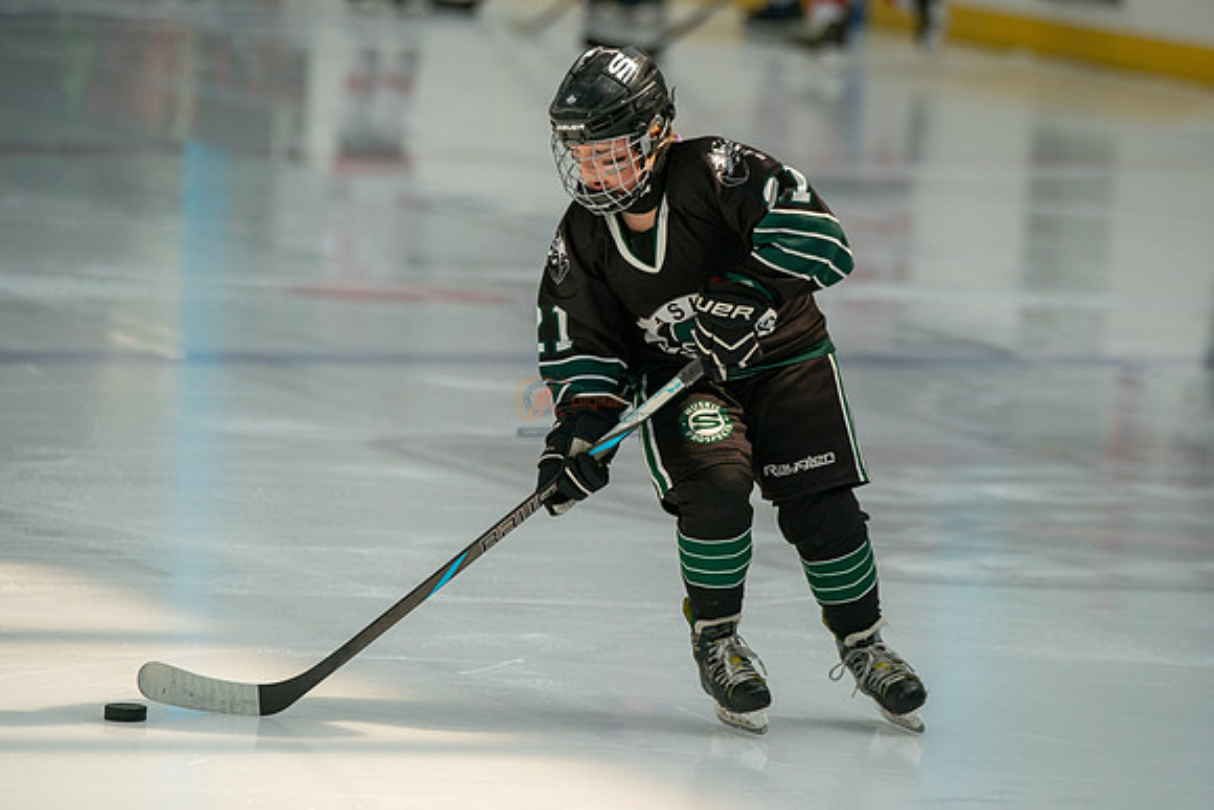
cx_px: 661
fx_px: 10091
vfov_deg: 4.6
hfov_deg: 6.9
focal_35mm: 299
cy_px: 369
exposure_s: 1/4000
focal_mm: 261
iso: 1600
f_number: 3.5
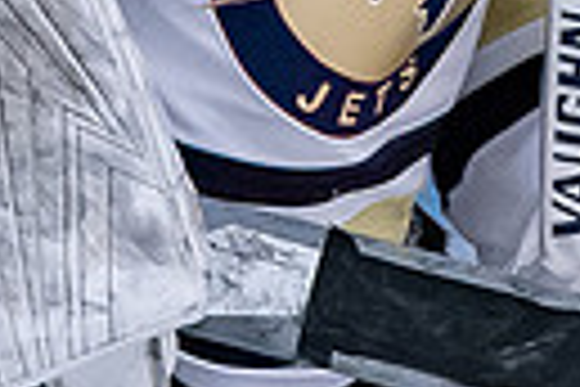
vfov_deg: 0.7
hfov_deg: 1.0
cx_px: 387
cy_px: -761
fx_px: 32945
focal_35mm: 2045
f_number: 3.5
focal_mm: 170
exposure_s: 1/800
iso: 2500
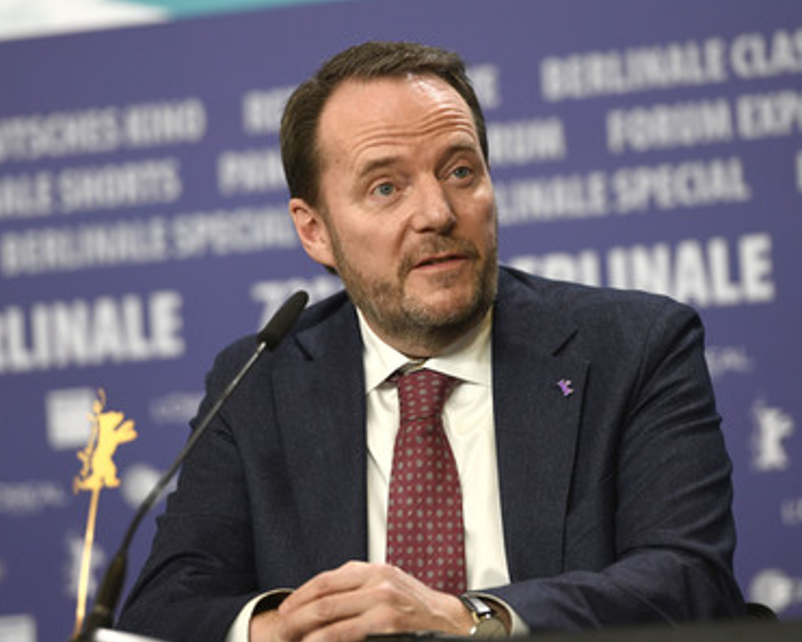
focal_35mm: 228
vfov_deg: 6.8
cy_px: 322
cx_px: 390
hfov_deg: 8.5
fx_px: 5413
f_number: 3.5
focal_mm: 200
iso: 1000
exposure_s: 1/250
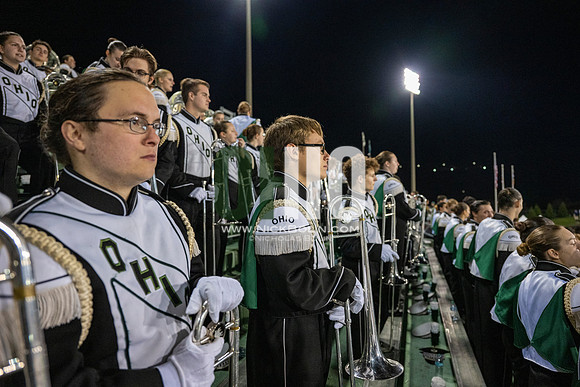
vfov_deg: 53.2
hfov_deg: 73.7
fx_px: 387
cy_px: 194
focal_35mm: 24
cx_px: 290
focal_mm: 24
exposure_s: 1/500
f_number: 3.2
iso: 2000
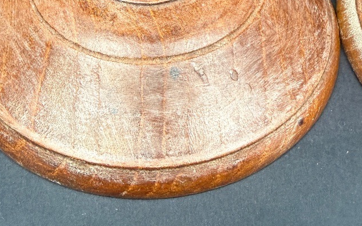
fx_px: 473
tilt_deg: -43.9
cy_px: 26
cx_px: 175
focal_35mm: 48
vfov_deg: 26.0
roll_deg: +0.7
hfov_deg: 41.8
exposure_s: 1/50
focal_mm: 2.22
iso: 320
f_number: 2.2
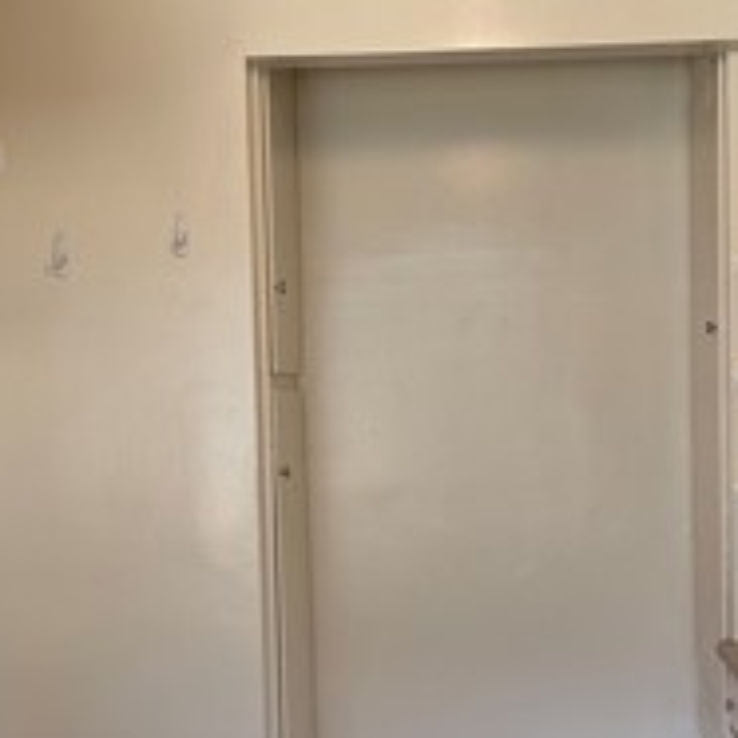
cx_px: 413
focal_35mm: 73
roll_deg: +0.8
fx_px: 1761
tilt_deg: -3.0
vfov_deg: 23.5
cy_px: 508
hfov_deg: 23.7
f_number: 1.78
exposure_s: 1/120
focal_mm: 6.86
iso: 200
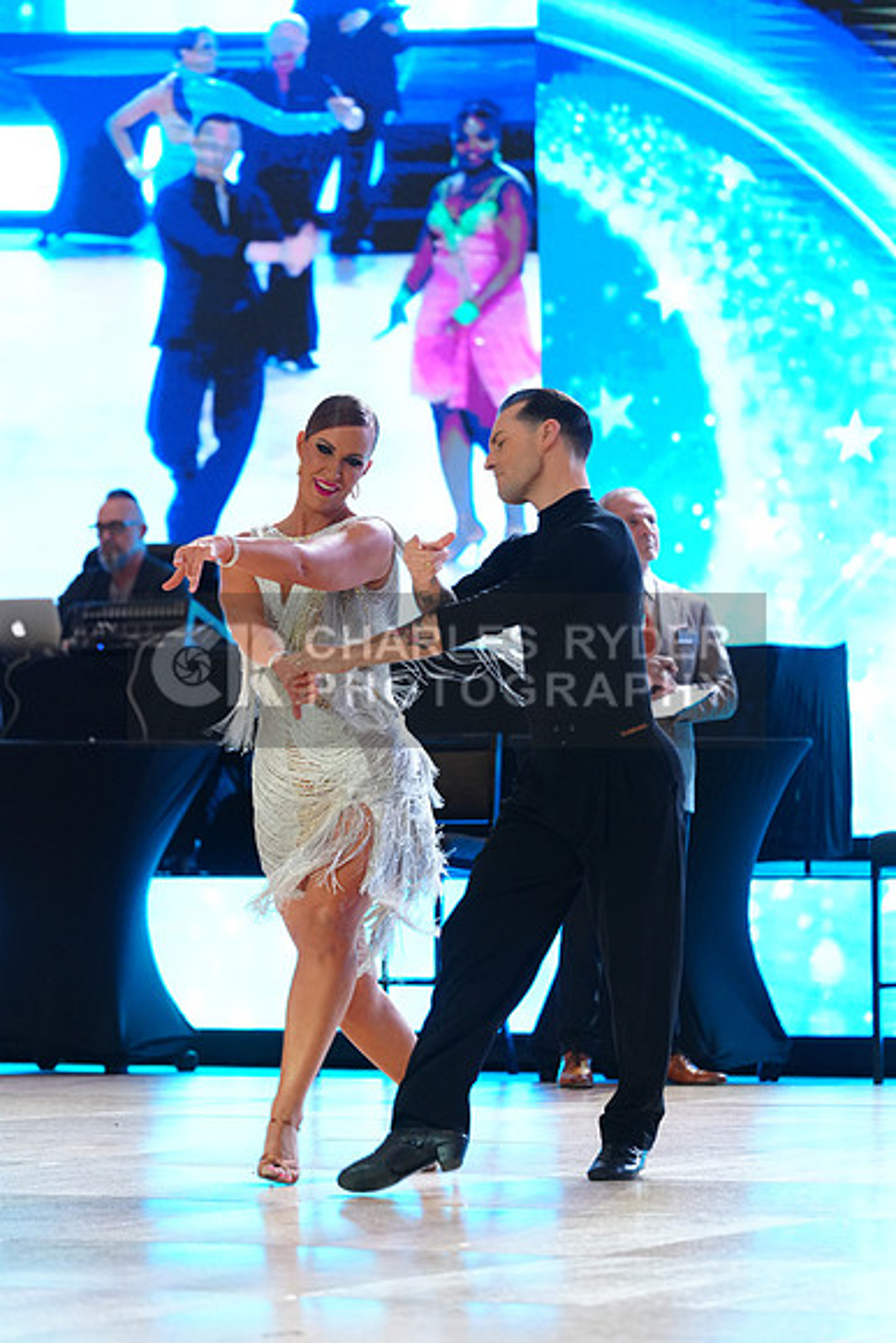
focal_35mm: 177
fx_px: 6604
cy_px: 672
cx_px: 448
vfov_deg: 11.6
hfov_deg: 7.8
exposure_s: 1/250
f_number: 4
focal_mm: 177
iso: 2500
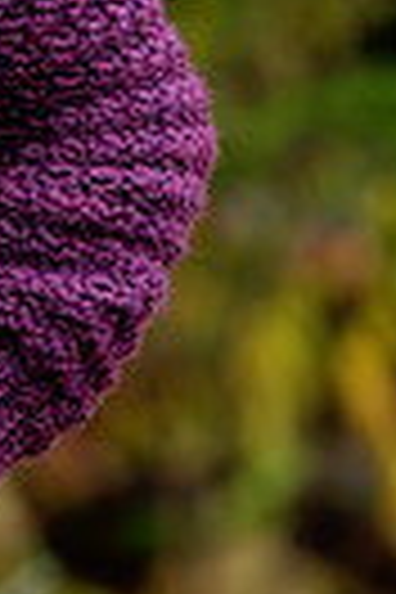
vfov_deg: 2.4
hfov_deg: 1.6
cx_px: -515
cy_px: -234
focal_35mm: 872
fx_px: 14387
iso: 160
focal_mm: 180
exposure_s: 1/320
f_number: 3.5
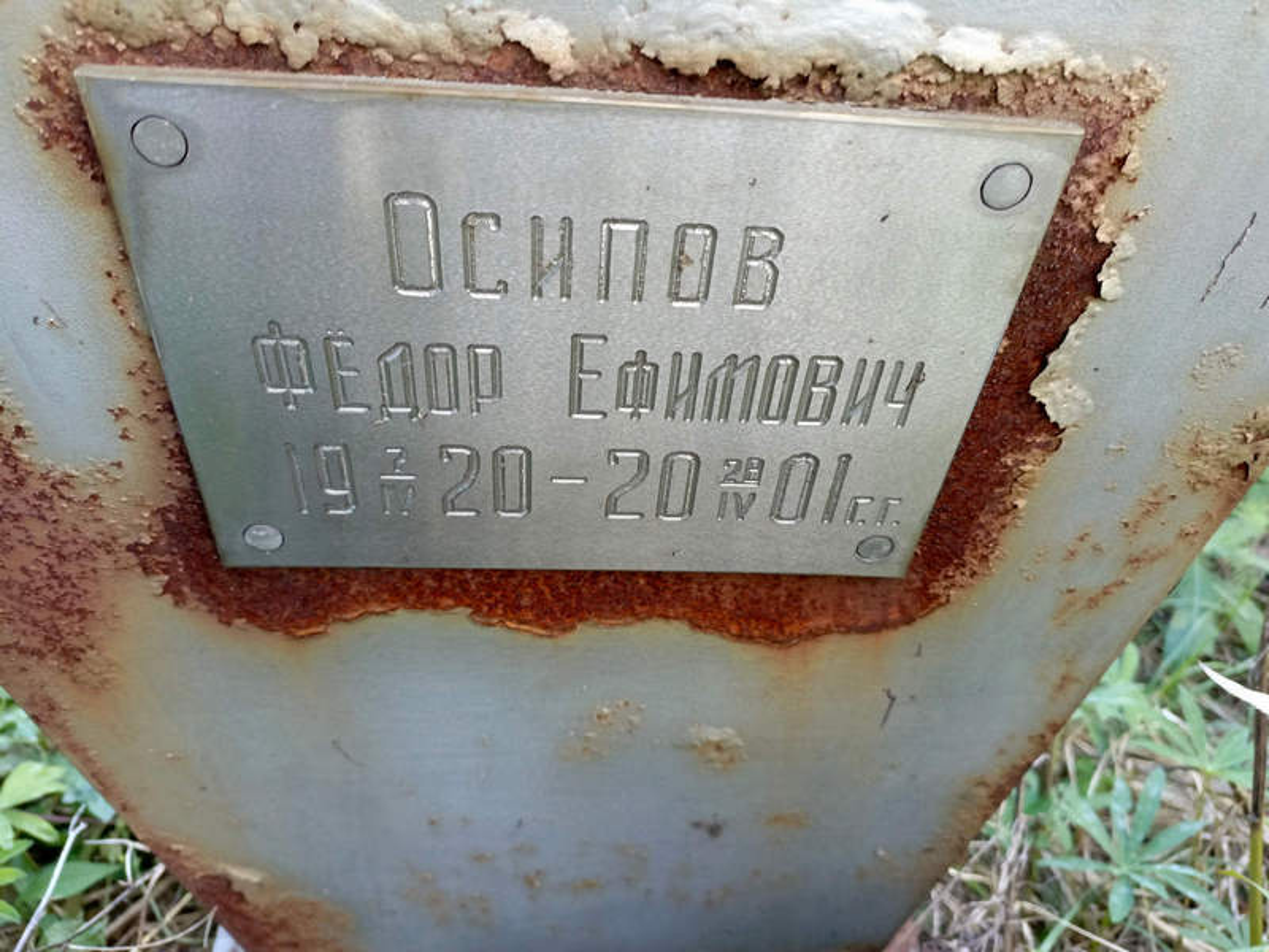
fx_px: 916
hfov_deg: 69.4
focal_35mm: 25
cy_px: 476
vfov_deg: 54.9
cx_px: 634
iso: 448
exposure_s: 1/50
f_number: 1.69
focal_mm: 4.76
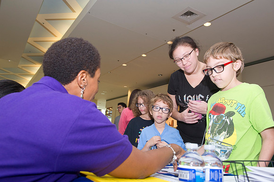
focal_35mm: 31
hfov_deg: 60.3
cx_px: 137
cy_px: 91
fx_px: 236
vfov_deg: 42.3
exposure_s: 1/250
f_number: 6.3
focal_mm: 31
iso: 1250
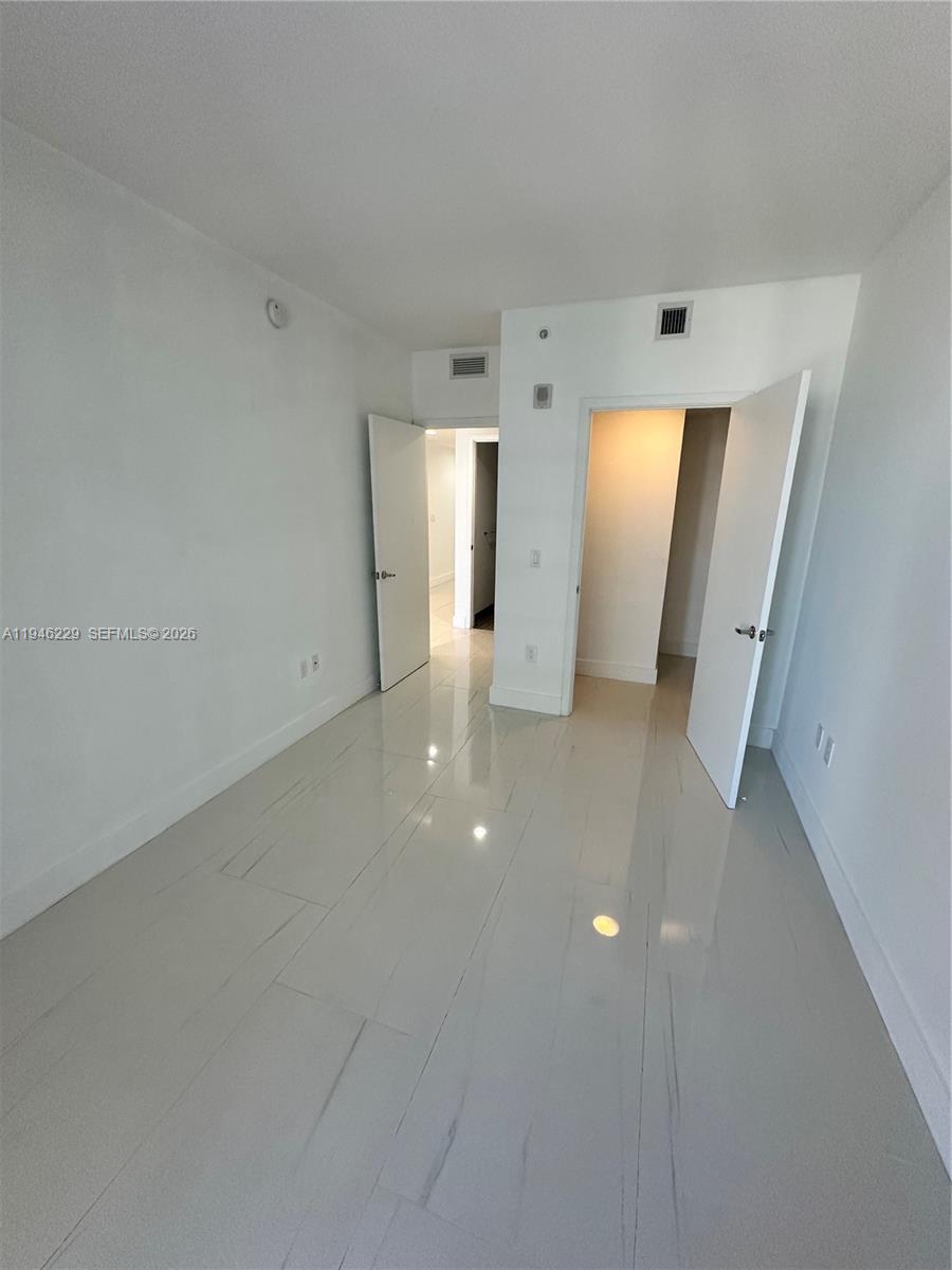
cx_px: 476
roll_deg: -1.4
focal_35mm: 14
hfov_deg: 85.7
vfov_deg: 102.1
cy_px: 635
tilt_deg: -15.0
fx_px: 513
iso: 250
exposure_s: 1/120
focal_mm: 2.22
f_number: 2.2
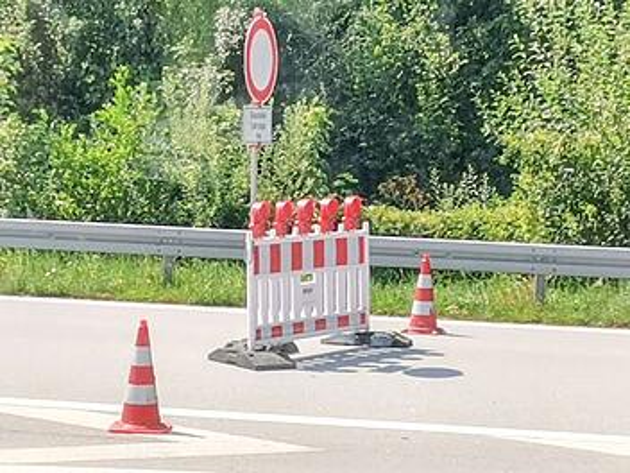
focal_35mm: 55
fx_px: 1001
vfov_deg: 26.6
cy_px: 236
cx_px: 315
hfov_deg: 34.9
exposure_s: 1/585
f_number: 1.8
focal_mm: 4.75
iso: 50
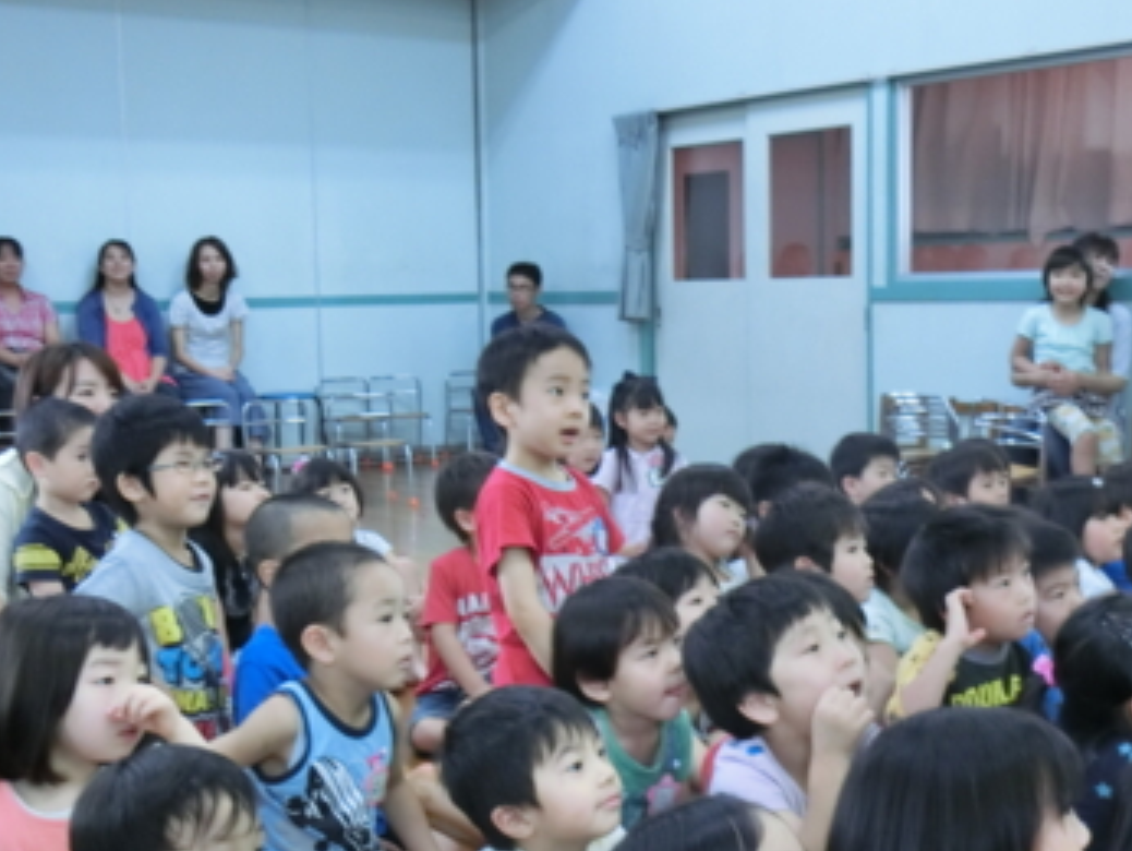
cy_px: 475
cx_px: 602
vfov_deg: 28.0
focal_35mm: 52
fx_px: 1702
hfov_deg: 36.8
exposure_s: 1/40
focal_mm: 8
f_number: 4.4
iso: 800
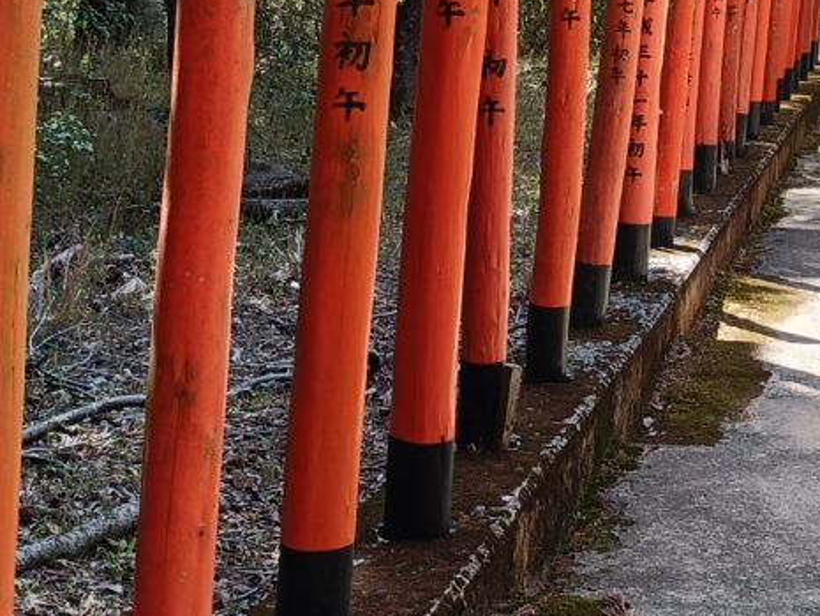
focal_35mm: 99
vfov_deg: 14.9
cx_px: 790
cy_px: 118
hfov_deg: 19.3
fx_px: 2346
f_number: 1.7
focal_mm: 4.7
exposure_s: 1/101
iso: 64
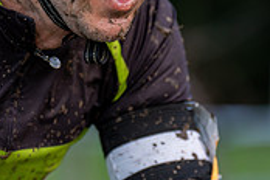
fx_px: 3157
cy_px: 26
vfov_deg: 3.3
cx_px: 14
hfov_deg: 4.9
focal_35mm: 421
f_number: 3.2
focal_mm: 126
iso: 400
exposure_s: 1/500
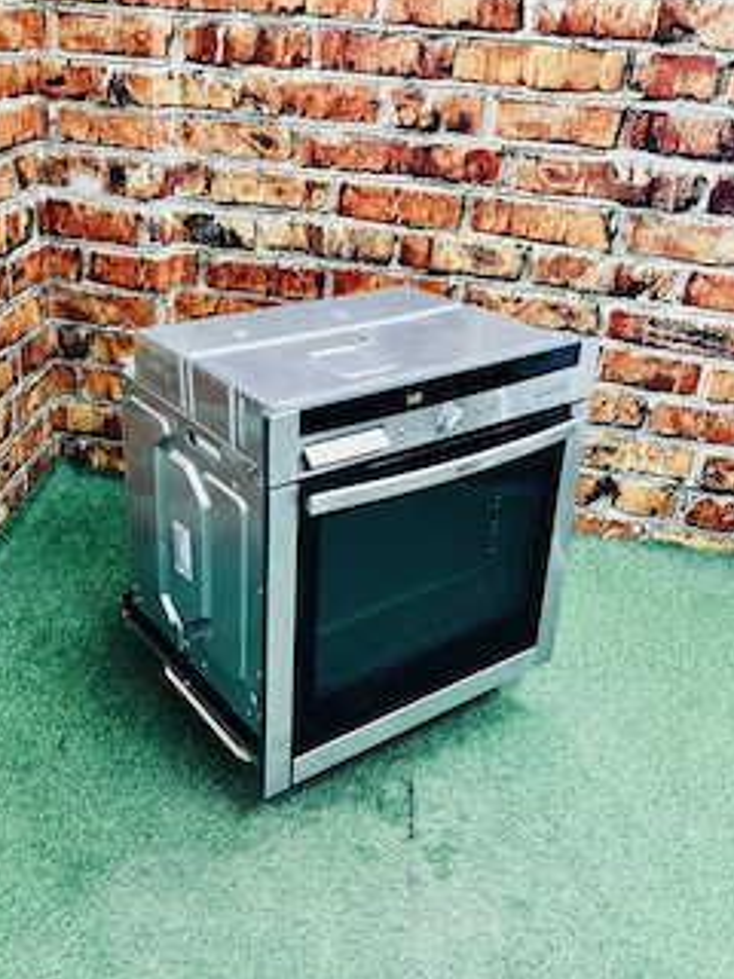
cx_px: 324
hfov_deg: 40.6
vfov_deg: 52.6
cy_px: 447
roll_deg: -3.6
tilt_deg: -25.5
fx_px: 990
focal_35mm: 35
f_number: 1.8
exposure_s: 1/15
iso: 80
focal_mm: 3.99
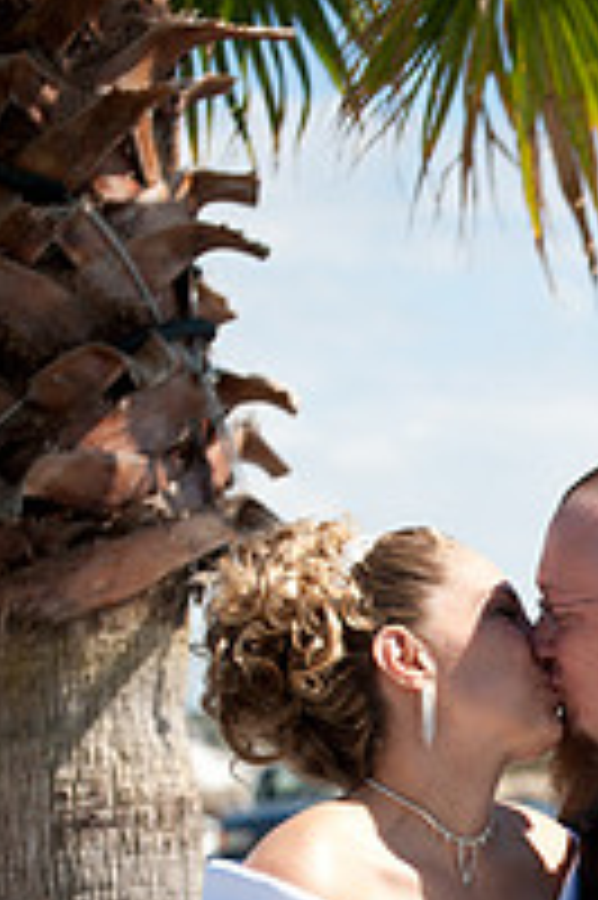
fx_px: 4767
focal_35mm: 191
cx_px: 663
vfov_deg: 10.6
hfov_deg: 7.1
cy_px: 999
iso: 640
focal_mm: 85
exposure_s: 1/3200
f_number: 5.6
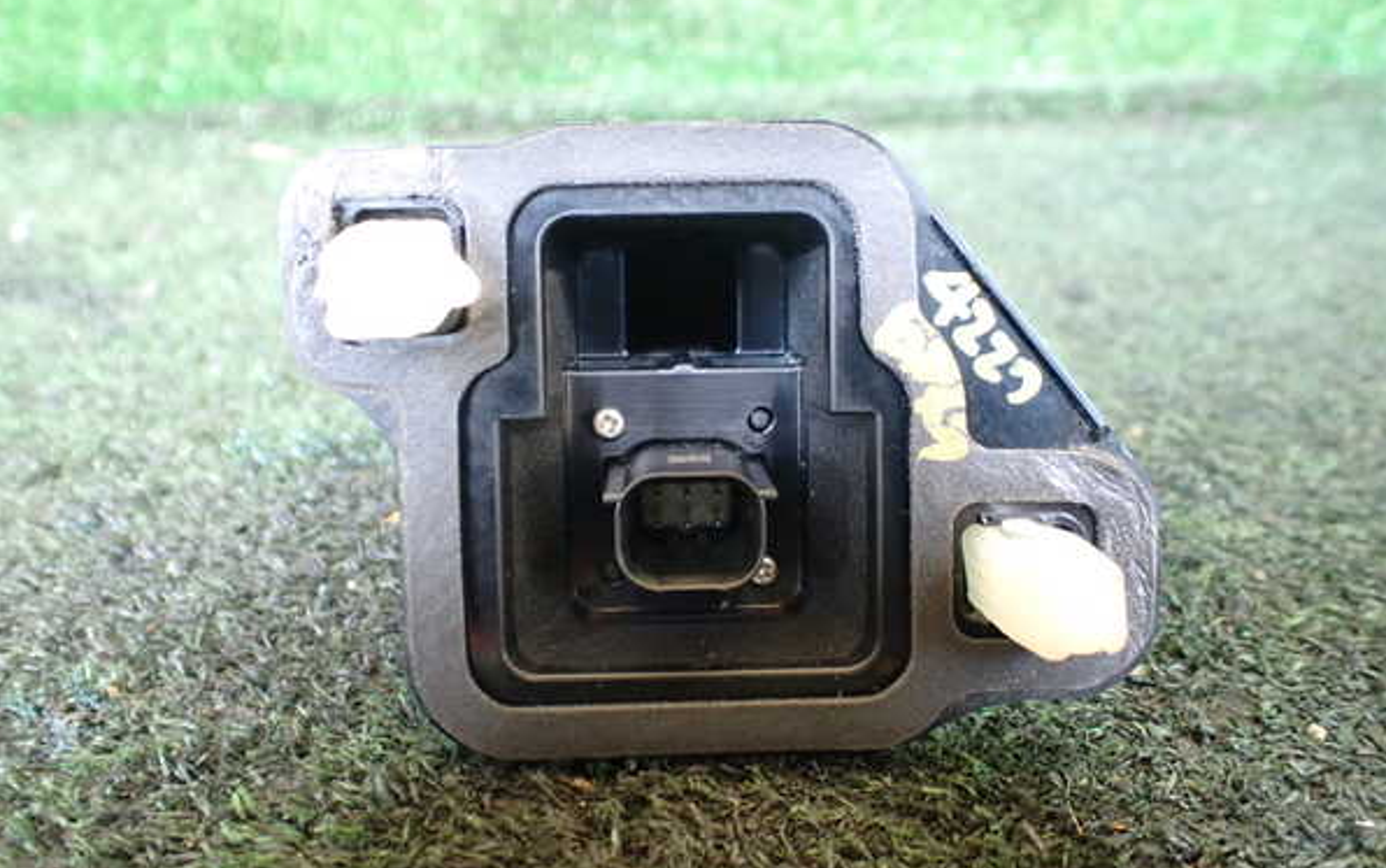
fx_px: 1209
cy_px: 412
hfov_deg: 59.6
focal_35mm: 32
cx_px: 695
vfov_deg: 39.5
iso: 800
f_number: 2.3
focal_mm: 5.4
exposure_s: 1/30
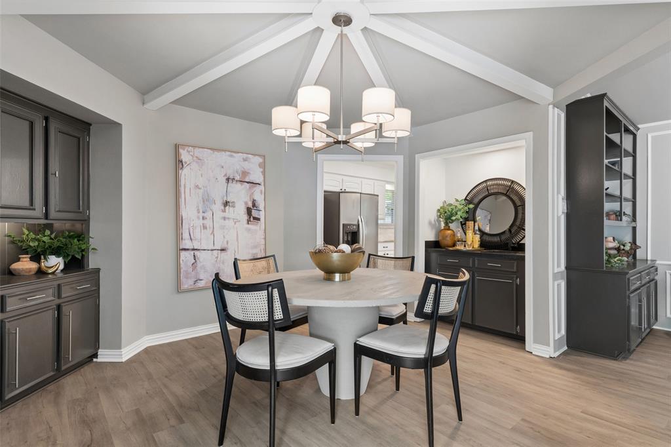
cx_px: 336
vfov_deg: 67.3
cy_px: 224
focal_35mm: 18
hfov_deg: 90.0
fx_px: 335
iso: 400
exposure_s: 1/6
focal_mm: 18
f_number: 10
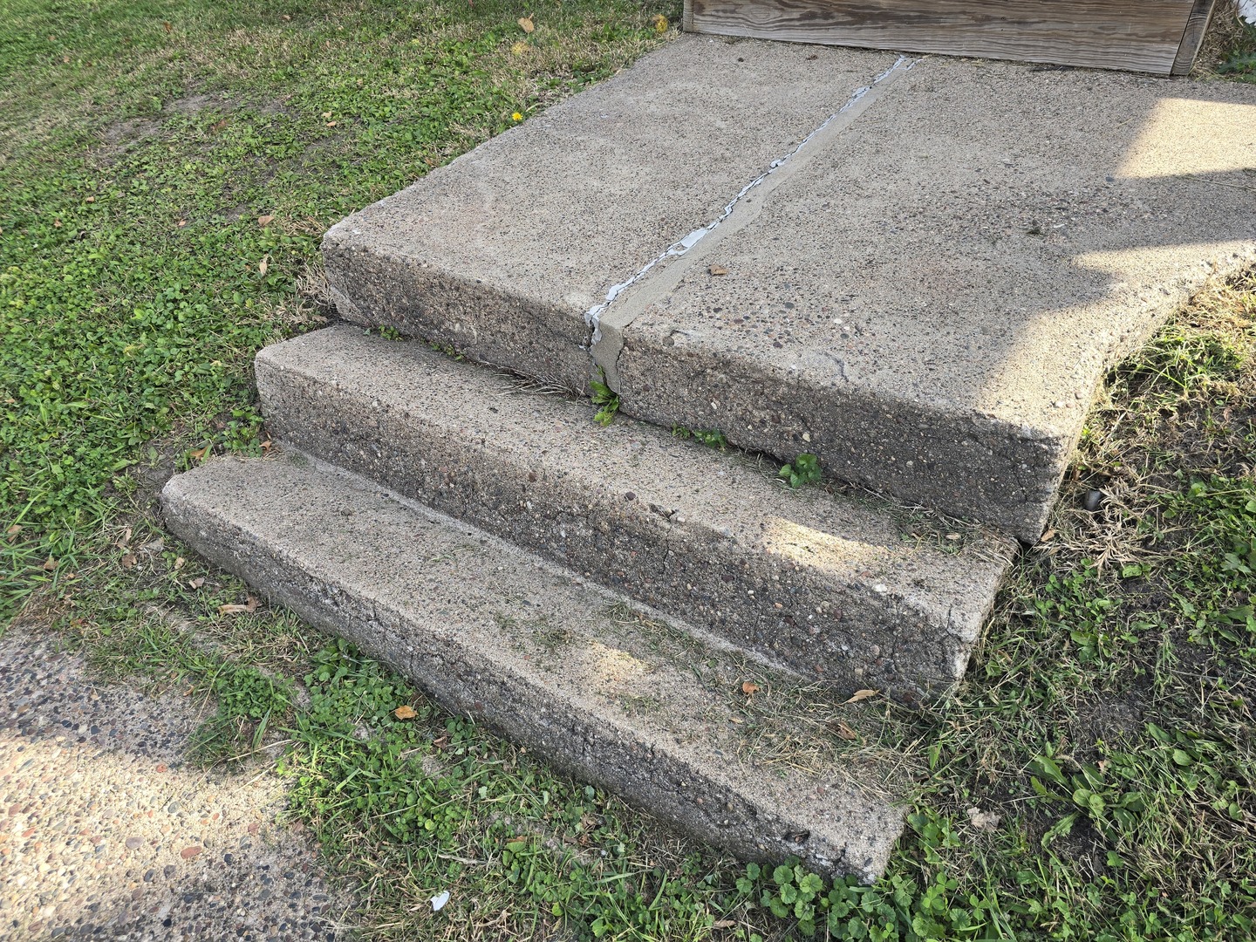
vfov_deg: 58.9
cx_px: 628
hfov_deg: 73.9
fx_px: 835
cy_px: 471
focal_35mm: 23
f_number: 1.7
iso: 16
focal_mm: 6.3
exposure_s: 1/180
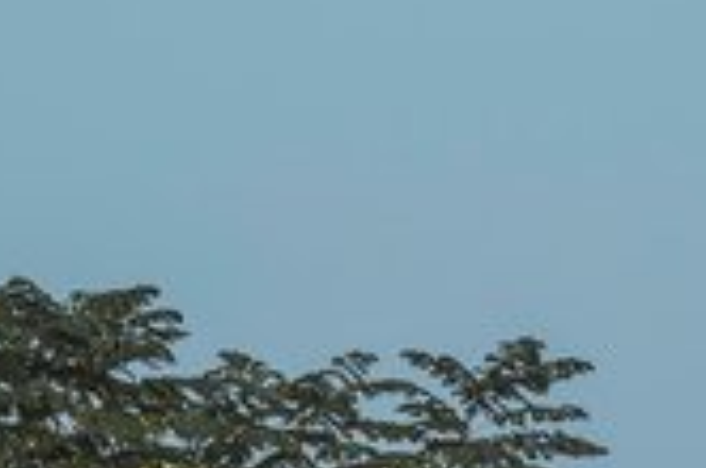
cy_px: 389
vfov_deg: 4.0
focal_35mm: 338
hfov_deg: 6.1
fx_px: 6616
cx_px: 549
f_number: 8
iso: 100
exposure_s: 1/40
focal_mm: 70
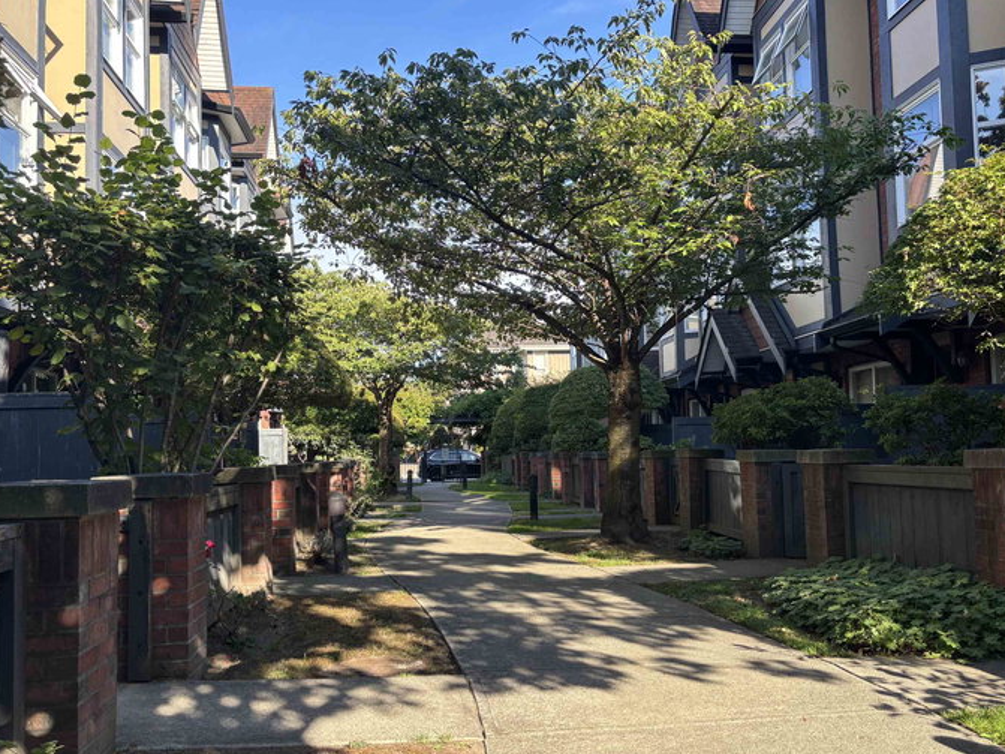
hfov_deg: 58.3
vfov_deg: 45.4
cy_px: 388
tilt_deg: +2.8
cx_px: 544
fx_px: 900
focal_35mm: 31
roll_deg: +2.6
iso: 50
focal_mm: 5.96
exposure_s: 1/533
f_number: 1.6
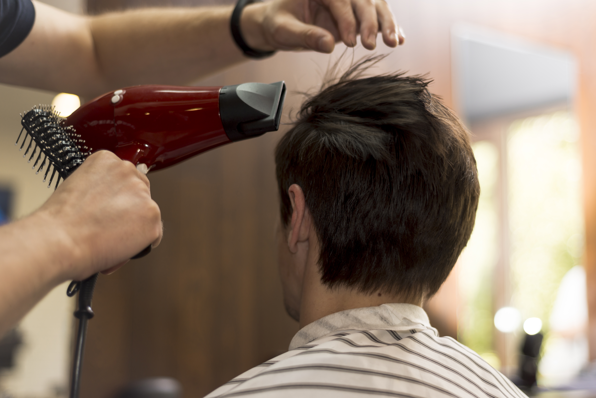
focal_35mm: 50
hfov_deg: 39.6
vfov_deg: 27.0
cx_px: 298
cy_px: 199
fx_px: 828
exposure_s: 1/200
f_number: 2.2
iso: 200
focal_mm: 50
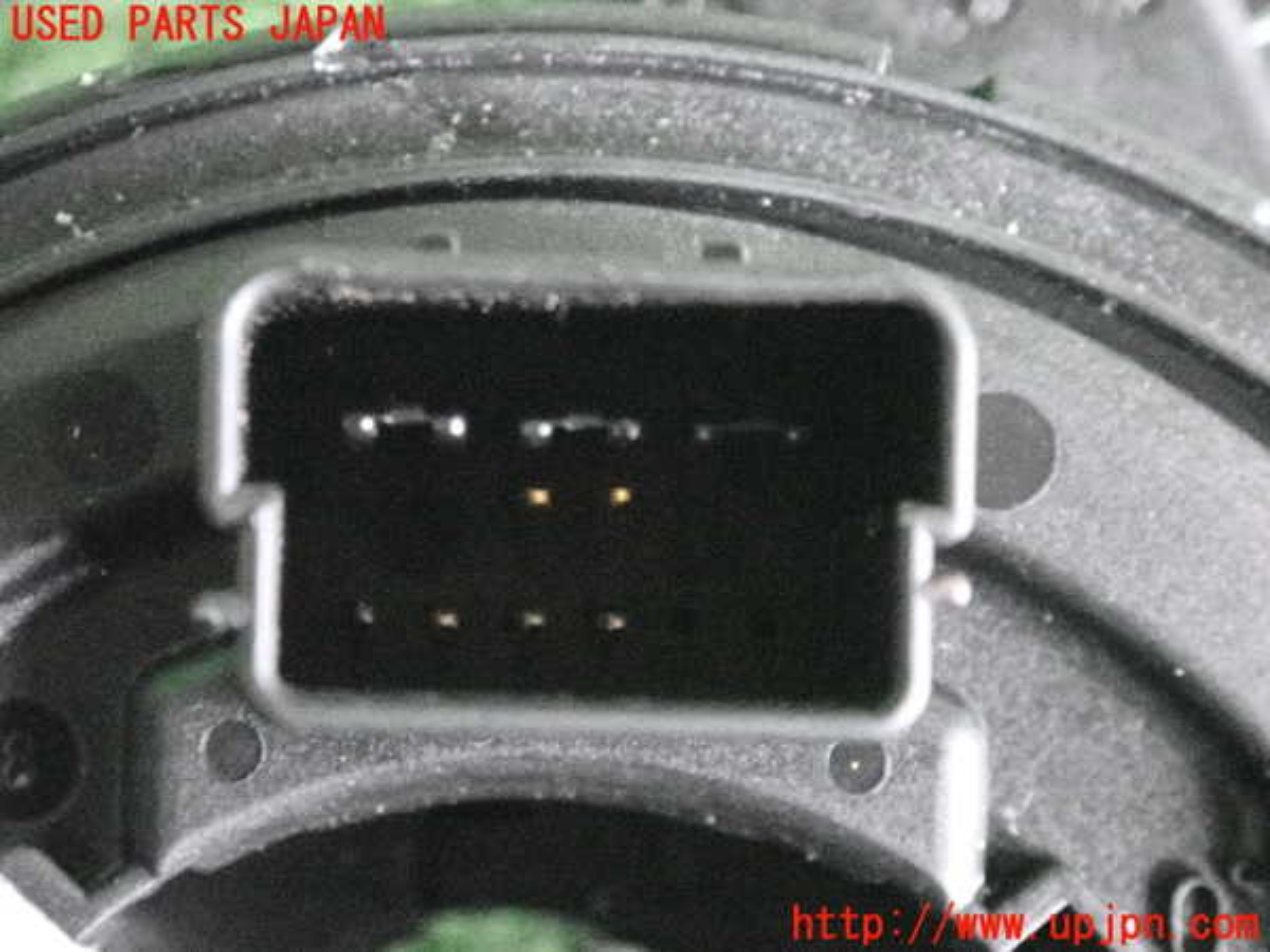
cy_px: 476
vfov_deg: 14.8
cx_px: 635
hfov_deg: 19.6
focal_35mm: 100
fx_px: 3669
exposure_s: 1/50
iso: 12800
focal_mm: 18
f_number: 4.9
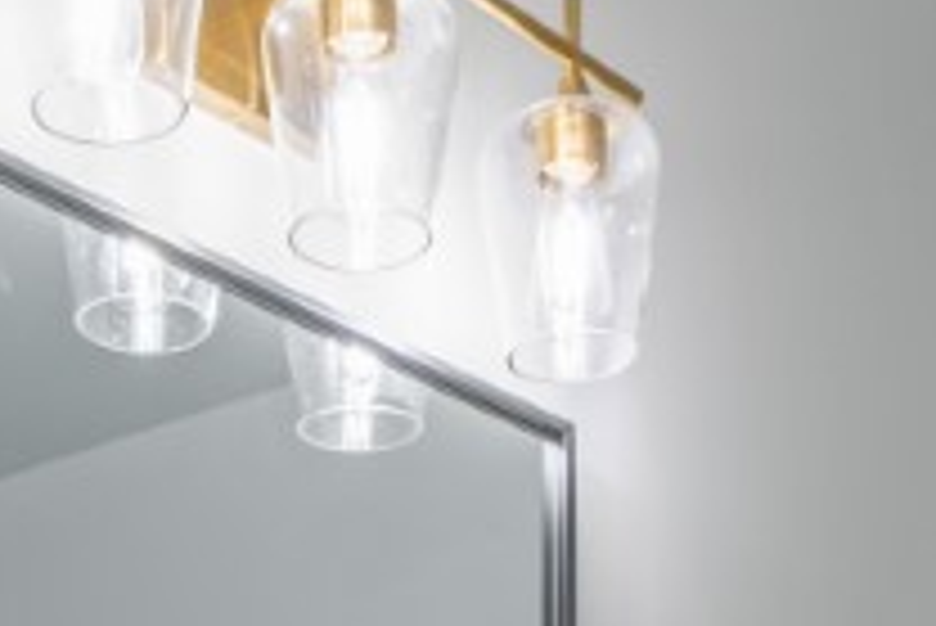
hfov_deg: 18.5
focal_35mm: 109
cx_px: 169
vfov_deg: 9.7
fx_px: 2836
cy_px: 1873
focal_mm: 14
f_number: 6.3
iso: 100
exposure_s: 1/50
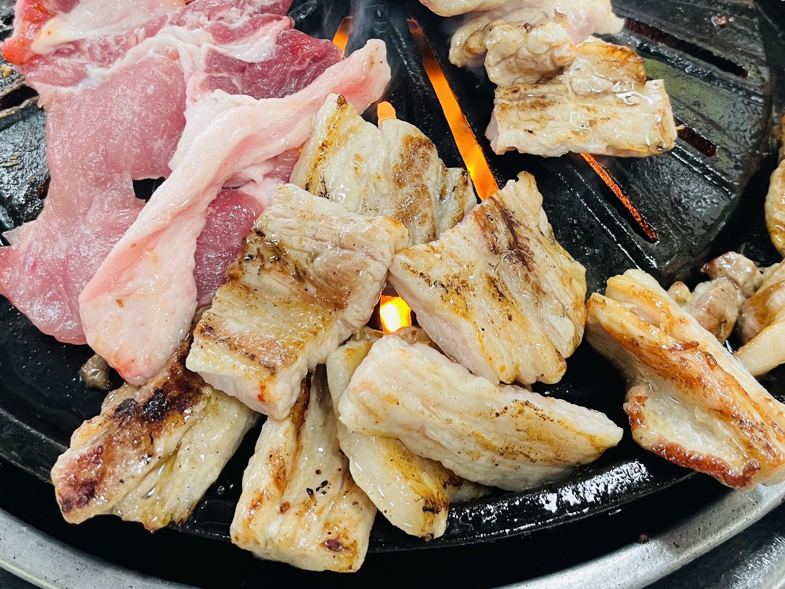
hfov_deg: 49.0
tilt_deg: -47.5
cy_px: 194
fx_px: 862
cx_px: 398
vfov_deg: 37.3
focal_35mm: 38
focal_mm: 4.2
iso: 125
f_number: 1.6
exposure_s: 1/60
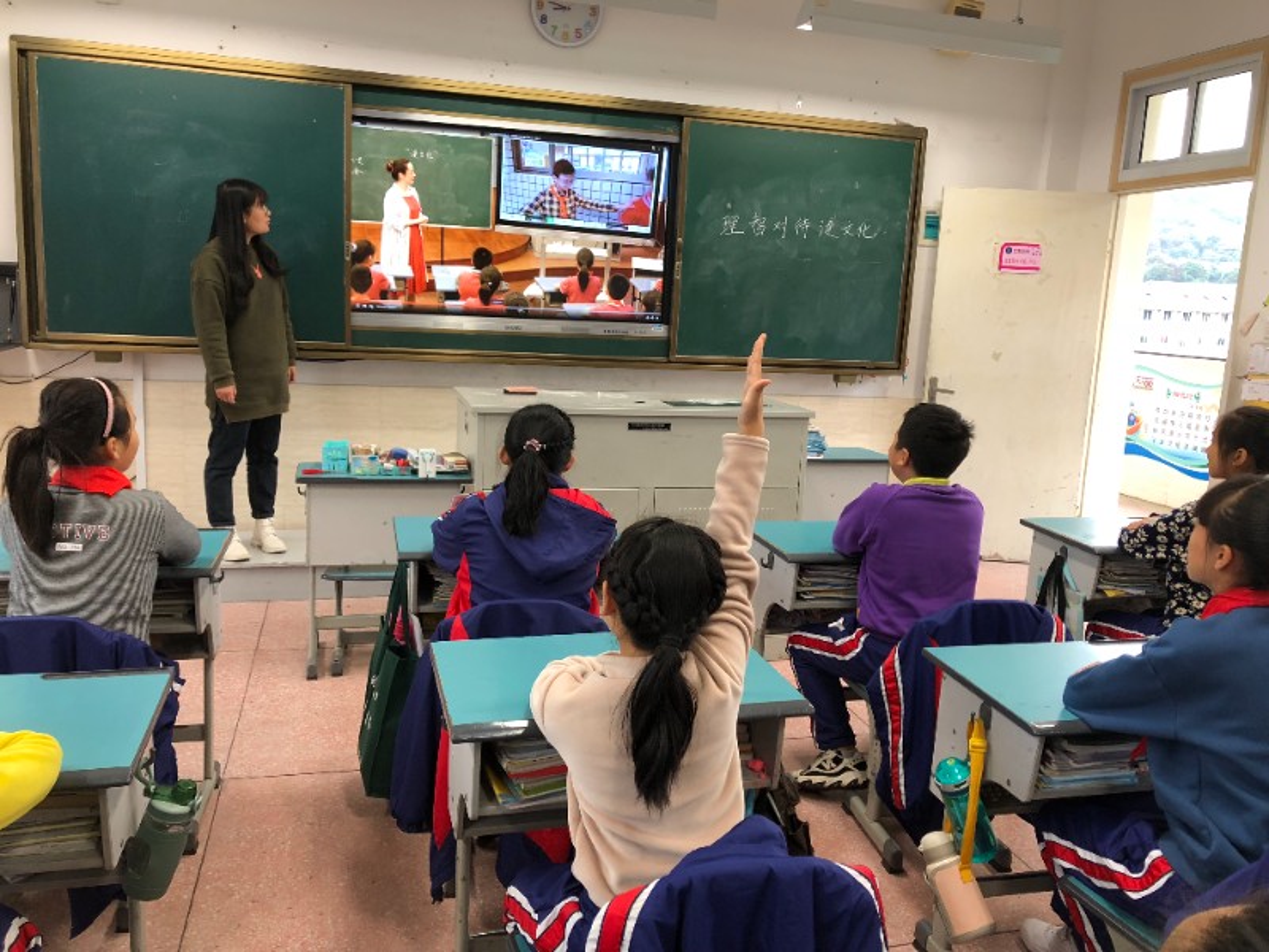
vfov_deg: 48.2
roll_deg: -1.6
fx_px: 1063
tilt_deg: -9.1
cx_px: 634
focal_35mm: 29
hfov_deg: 61.7
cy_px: 476
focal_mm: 3.99
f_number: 1.8
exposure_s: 1/33
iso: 32
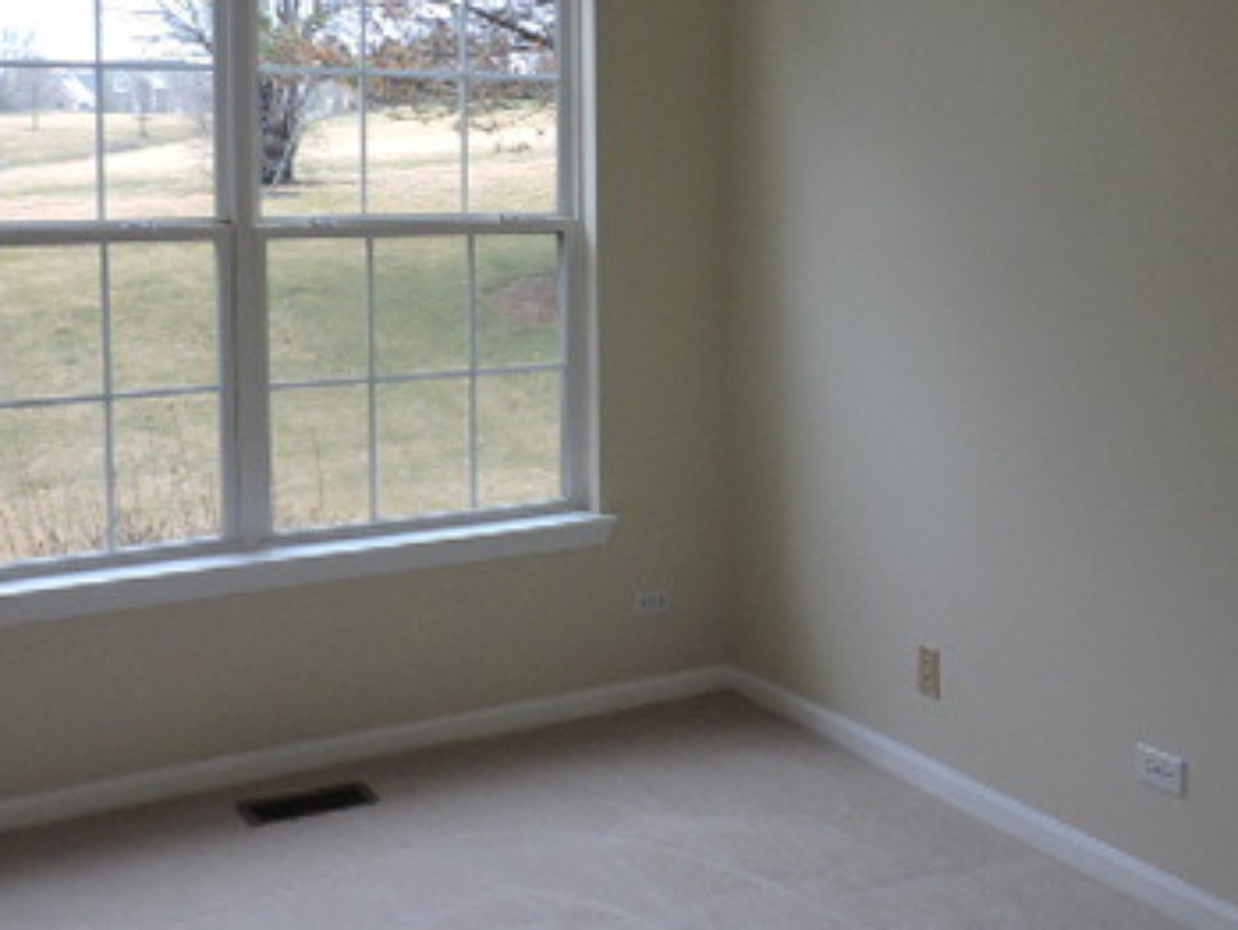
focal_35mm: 44
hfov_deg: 42.9
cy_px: 209
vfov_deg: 32.2
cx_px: 649
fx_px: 1574
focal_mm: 4.3
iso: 400
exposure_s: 1/160
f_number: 3
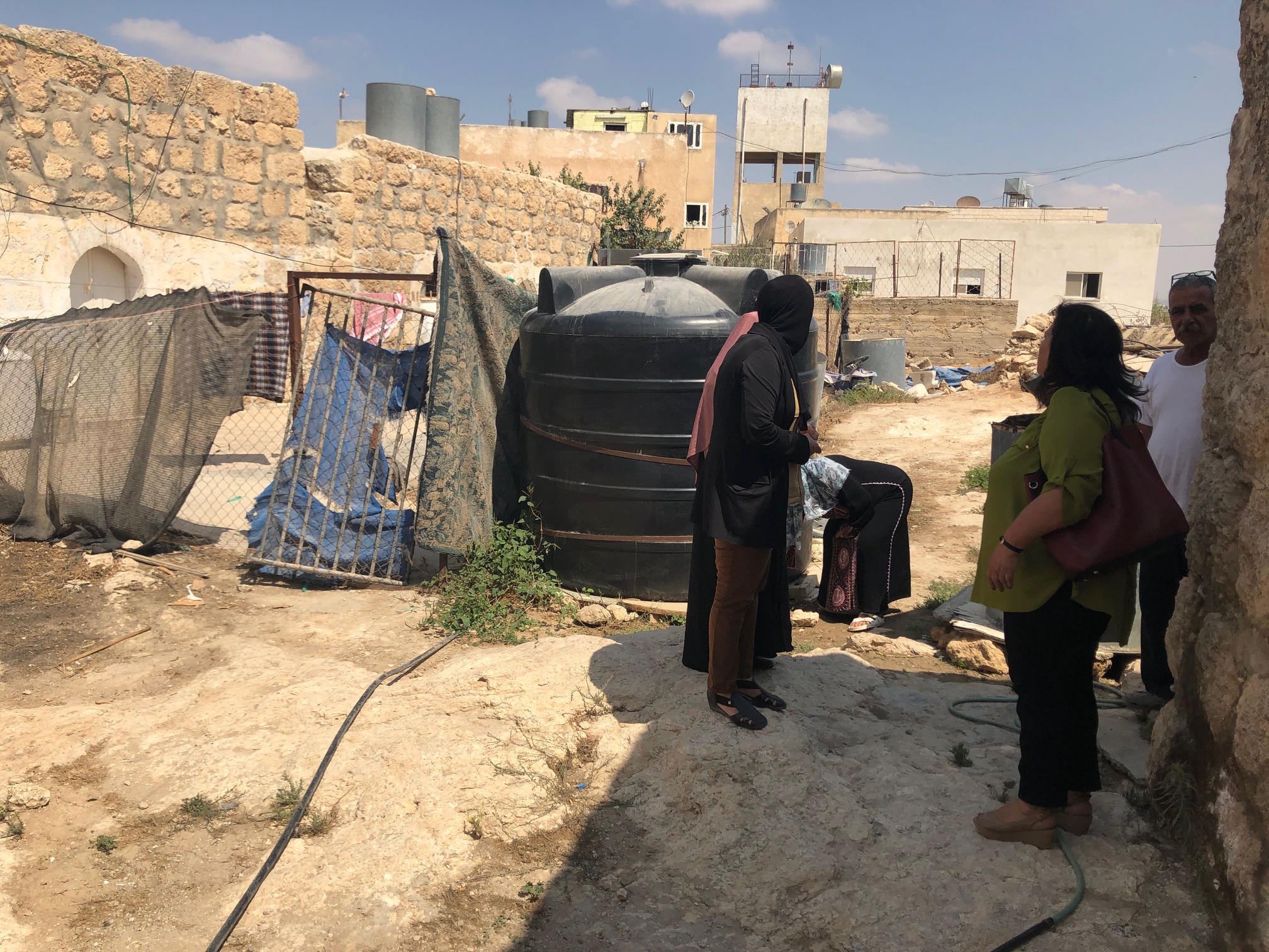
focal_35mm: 28
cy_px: 476
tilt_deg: -10.0
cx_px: 634
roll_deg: -1.5
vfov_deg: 49.7
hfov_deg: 63.4
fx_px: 1026
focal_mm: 3.99
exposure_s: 1/2825
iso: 20
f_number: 1.8
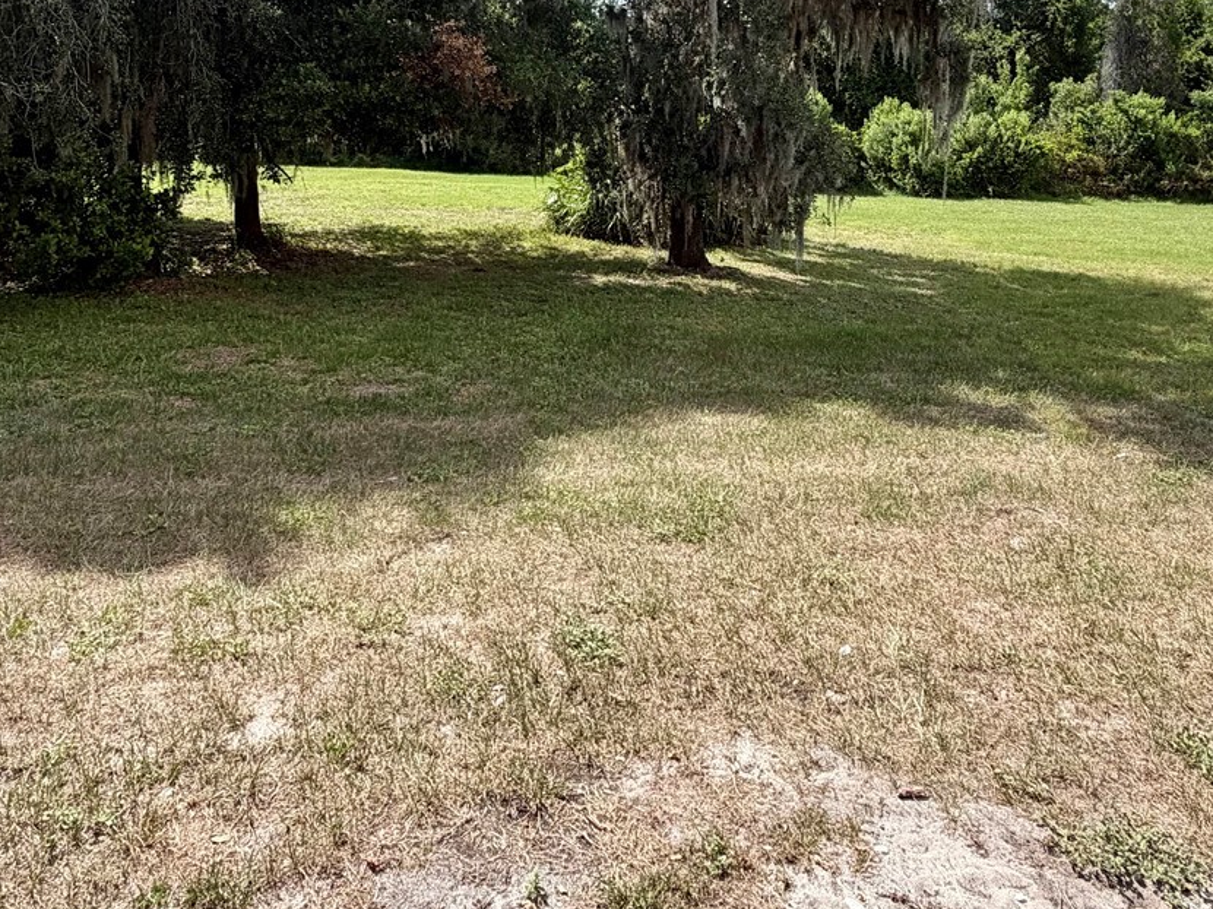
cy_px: 191
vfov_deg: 48.6
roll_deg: -1.3
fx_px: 946
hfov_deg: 65.3
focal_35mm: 27
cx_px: 585
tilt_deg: -4.3
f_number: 2.2
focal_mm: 2.22
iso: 40
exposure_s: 1/770
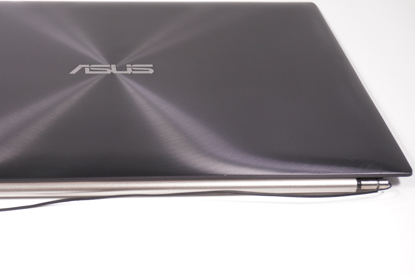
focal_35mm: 70
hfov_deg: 28.6
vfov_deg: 19.5
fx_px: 803
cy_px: 137
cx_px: 113
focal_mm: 31
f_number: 5.6
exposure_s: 1/160
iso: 640
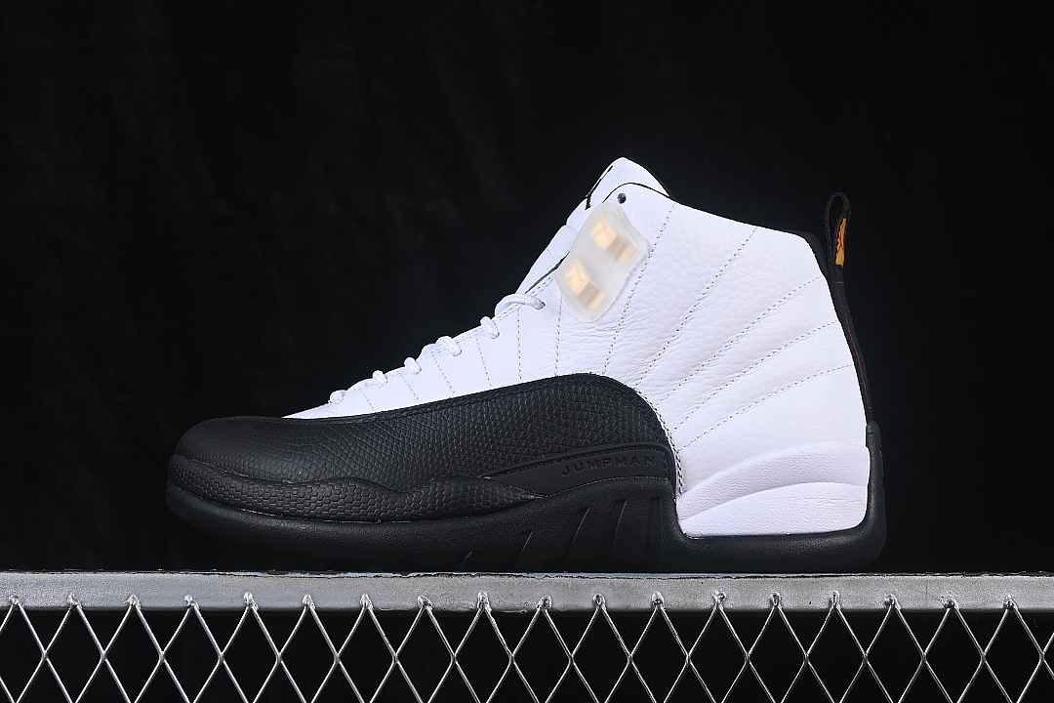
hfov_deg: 27.0
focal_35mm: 75
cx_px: 527
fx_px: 2196
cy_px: 352
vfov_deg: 18.2
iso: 160
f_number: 8
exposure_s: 1/60
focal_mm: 50
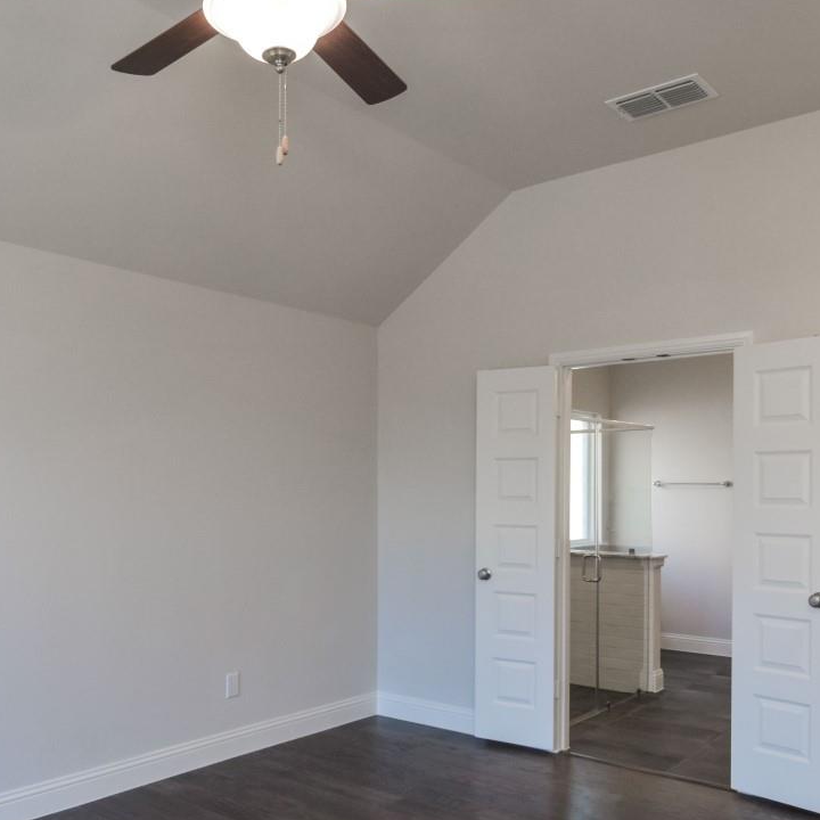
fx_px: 802
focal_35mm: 30
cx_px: 407
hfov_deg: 54.2
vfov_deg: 53.9
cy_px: 484
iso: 400
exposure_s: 1/60
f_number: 5.6
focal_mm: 11
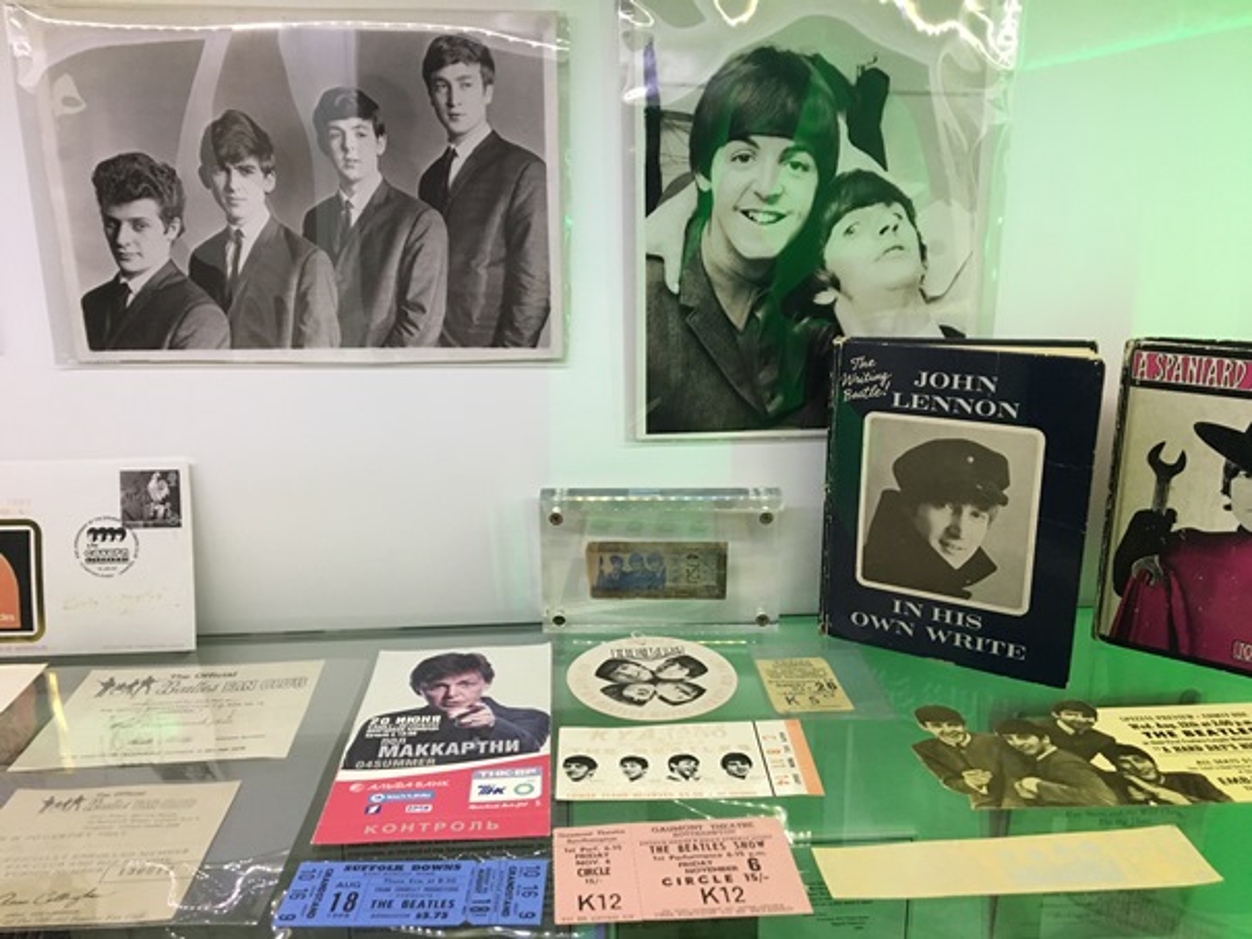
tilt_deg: -13.9
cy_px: 470
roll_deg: +0.1
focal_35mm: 29
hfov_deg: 61.6
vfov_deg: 48.2
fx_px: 1049
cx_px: 626
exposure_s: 1/33
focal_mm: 4.15
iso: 160
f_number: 2.2
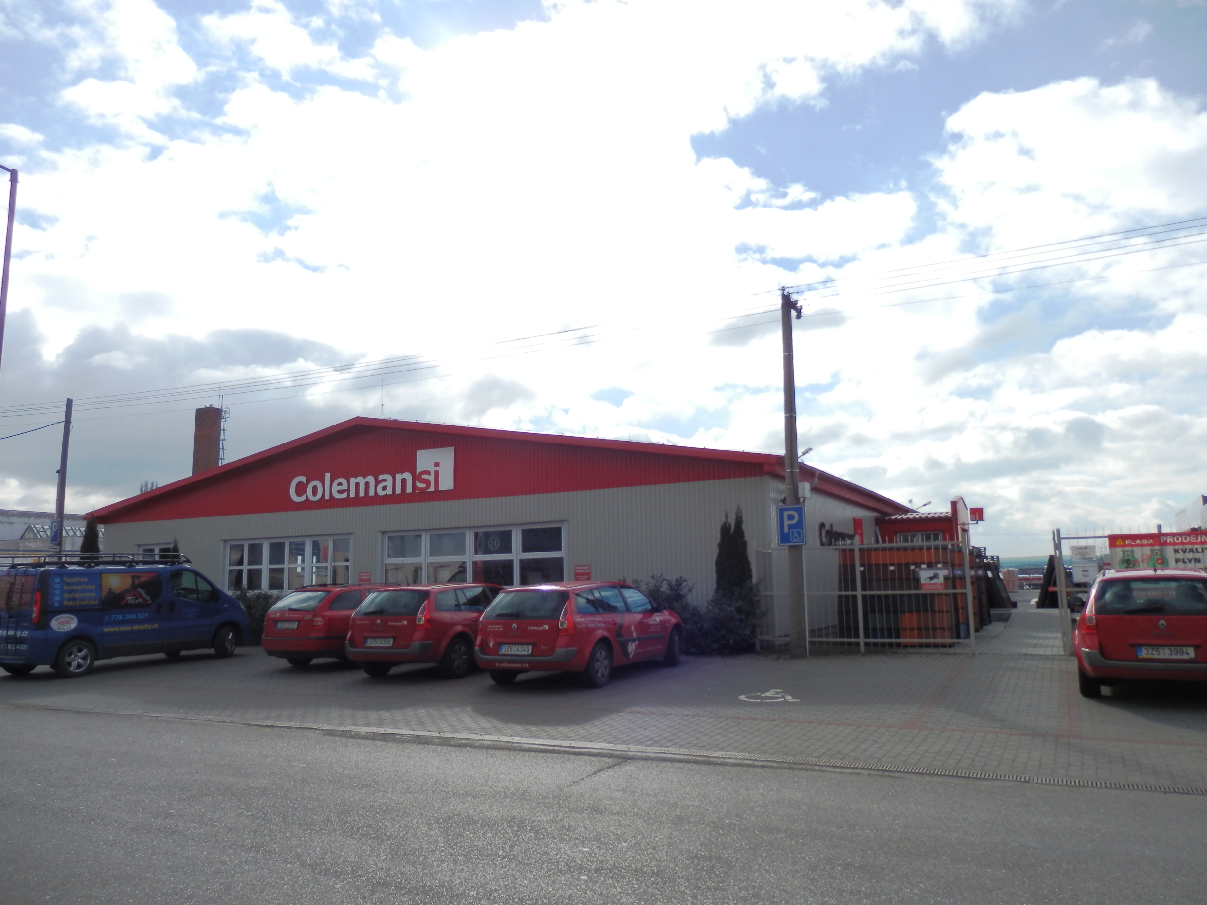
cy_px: 452
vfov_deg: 54.9
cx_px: 604
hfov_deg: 69.4
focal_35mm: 25
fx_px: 872
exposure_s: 1/1600
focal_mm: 4.5
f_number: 3
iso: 80
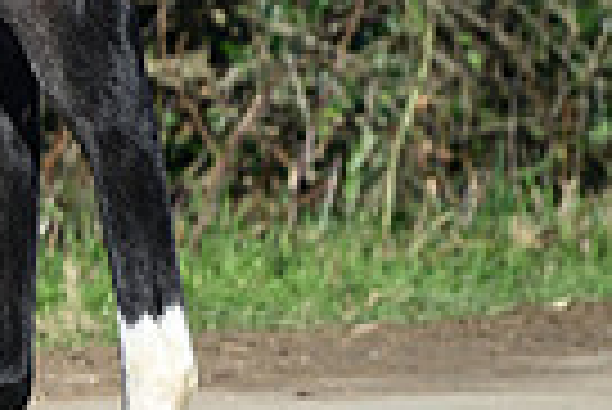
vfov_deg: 1.7
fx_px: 13819
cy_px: -187
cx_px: -616
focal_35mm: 812
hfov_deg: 2.5
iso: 125
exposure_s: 1/1250
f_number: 3.2
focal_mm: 190
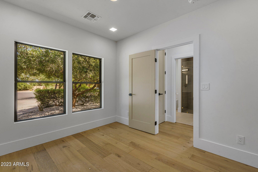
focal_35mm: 16
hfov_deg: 96.7
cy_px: 86
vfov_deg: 73.7
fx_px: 115
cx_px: 129
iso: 400
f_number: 13
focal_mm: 16
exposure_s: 1/10
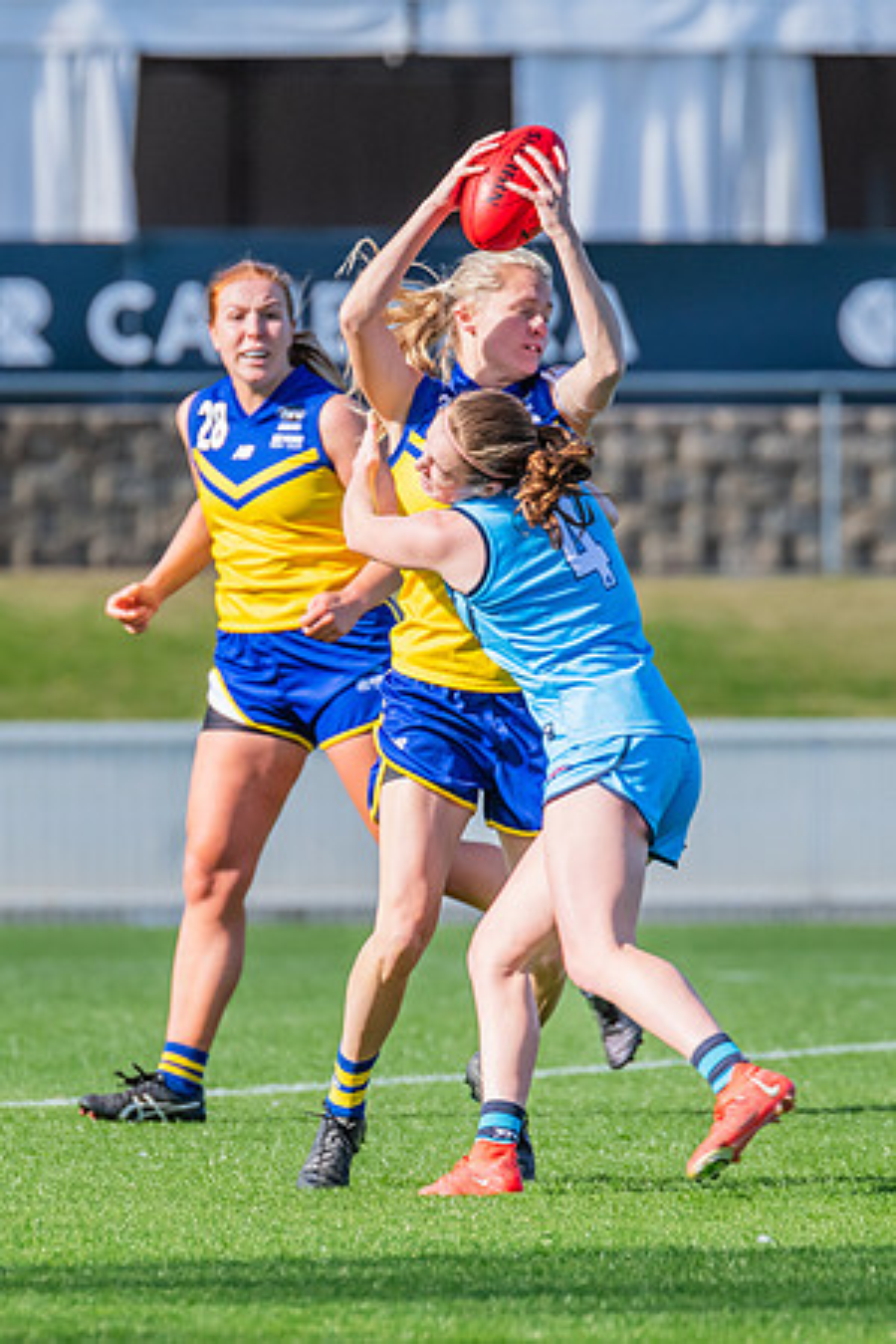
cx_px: 545
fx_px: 26387
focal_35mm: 707
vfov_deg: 2.9
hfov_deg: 1.9
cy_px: 680
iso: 800
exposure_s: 1/1250
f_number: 8
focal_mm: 420
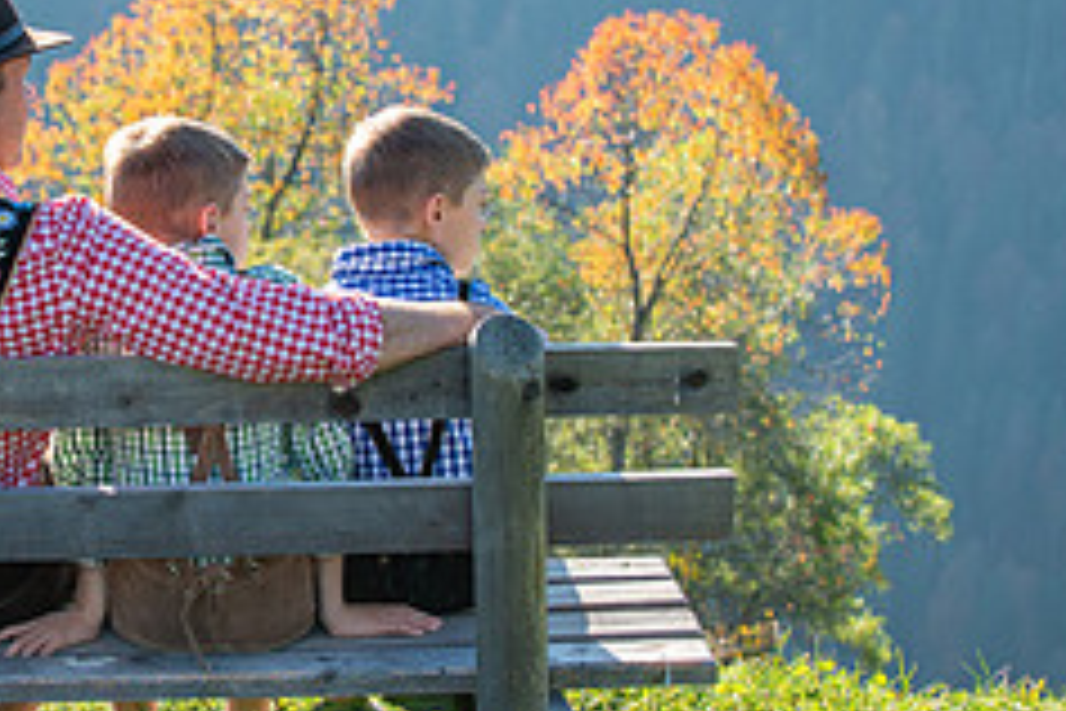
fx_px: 5063
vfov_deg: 8.0
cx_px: 135
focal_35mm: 171
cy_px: 209
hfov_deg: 11.9
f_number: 6.3
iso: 100
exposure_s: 1/250
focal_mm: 70
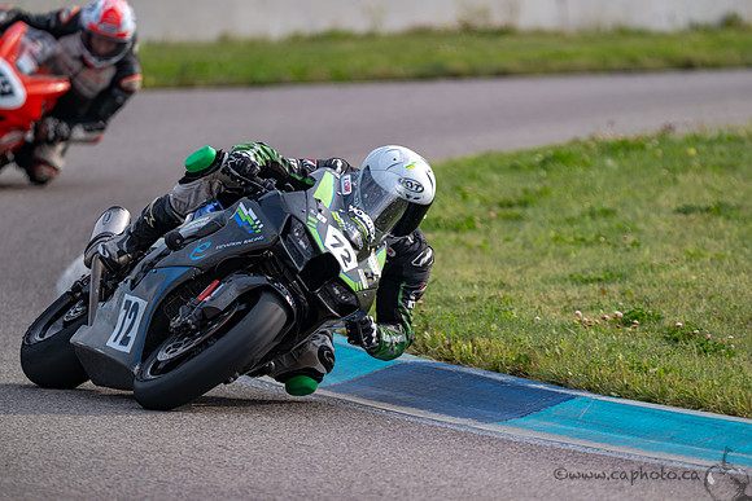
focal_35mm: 600
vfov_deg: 2.3
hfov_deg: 3.4
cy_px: 250
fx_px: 12536
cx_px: 376
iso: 360
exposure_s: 1/1250
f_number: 6.3
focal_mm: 600
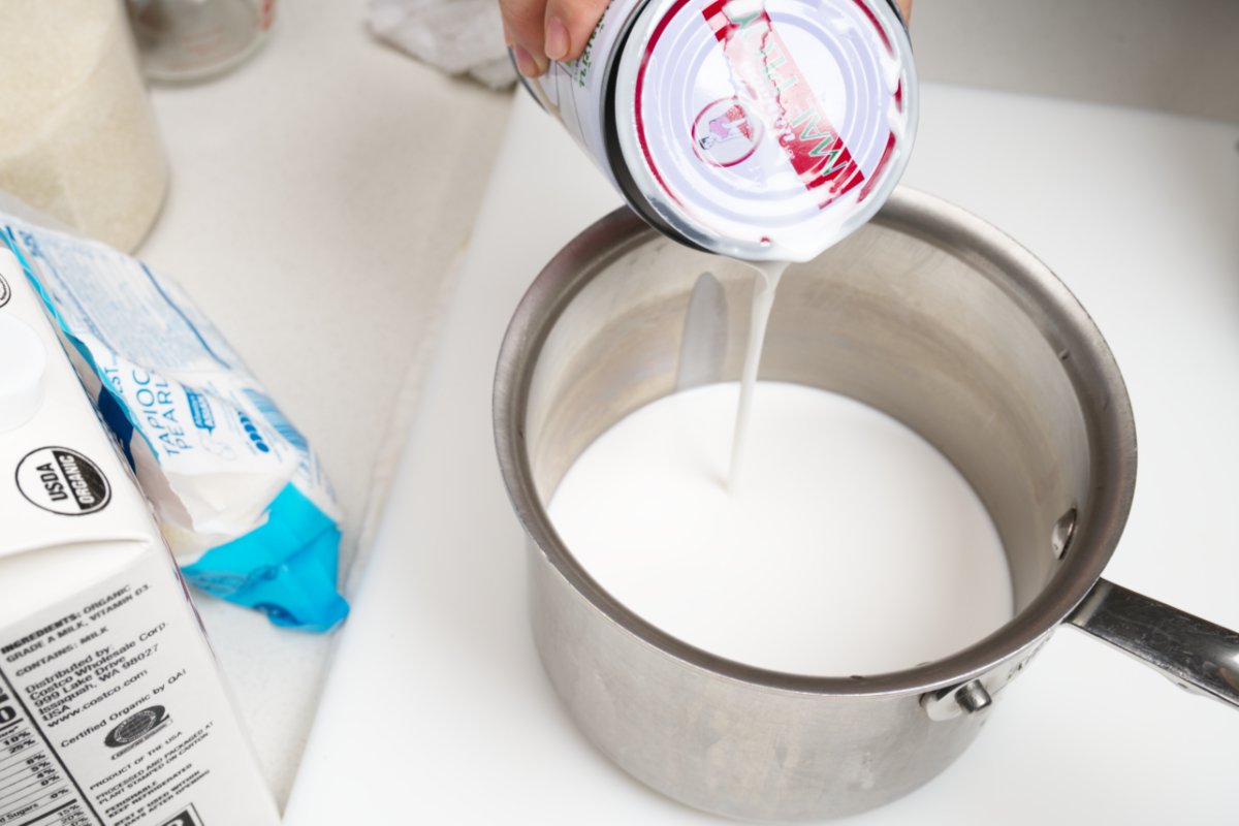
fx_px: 1342
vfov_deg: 34.2
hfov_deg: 49.6
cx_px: 620
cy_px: 413
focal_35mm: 39
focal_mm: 39
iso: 200
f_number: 8
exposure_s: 1/125
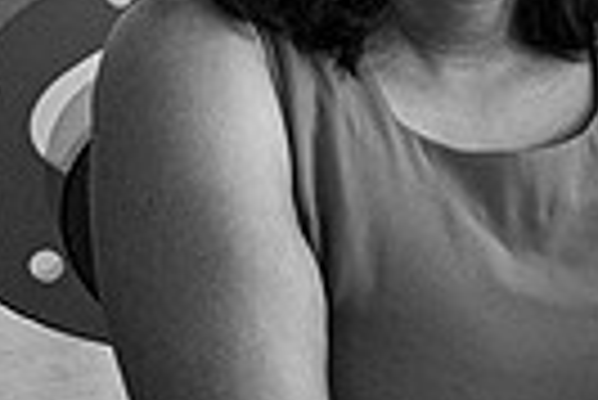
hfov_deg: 5.8
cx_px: 1274
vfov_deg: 4.0
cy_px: 179
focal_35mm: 344
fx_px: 5720
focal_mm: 50
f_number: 2.8
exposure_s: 1/125
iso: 3200
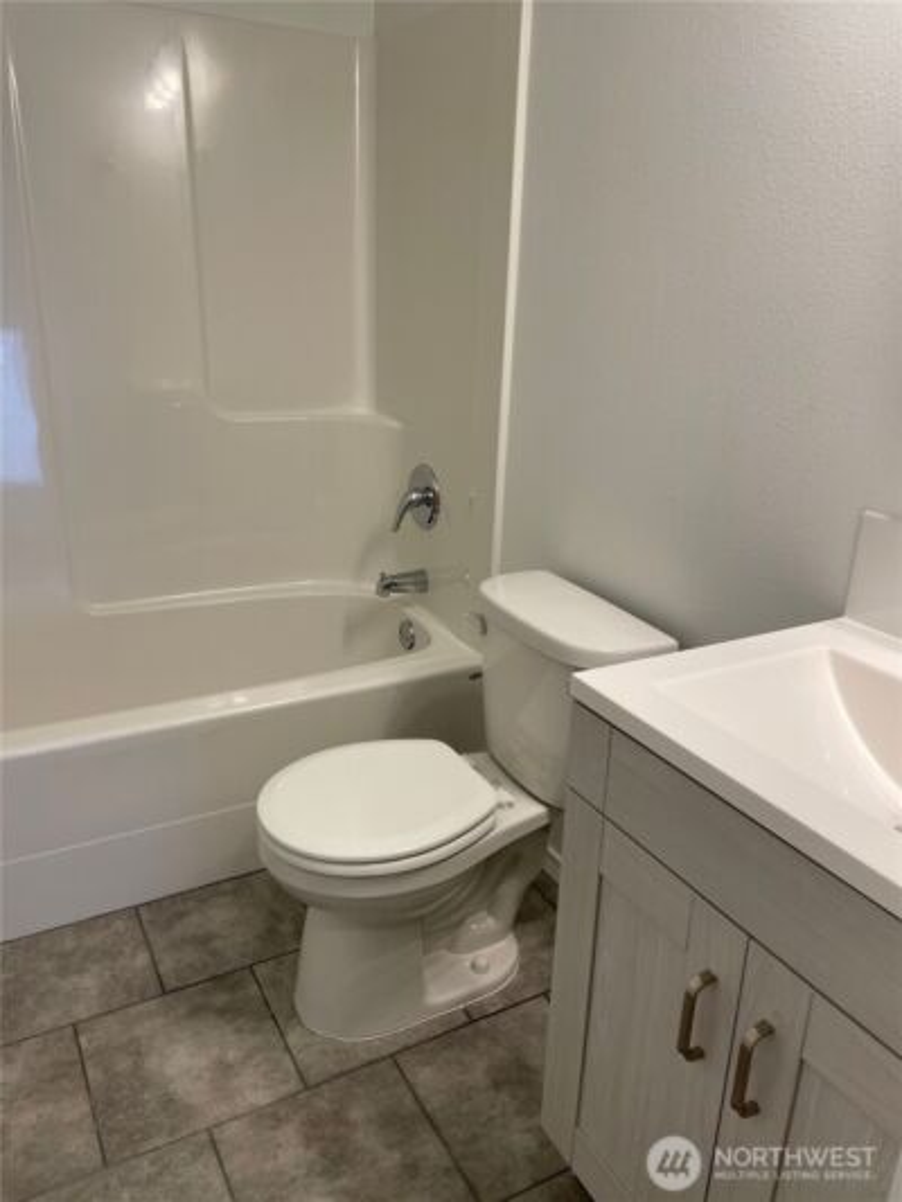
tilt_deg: -18.8
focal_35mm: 26
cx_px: 451
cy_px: 601
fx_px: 903
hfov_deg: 53.1
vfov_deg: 67.3
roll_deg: -1.6
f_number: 1.6
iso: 80
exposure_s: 1/120
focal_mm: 4.2
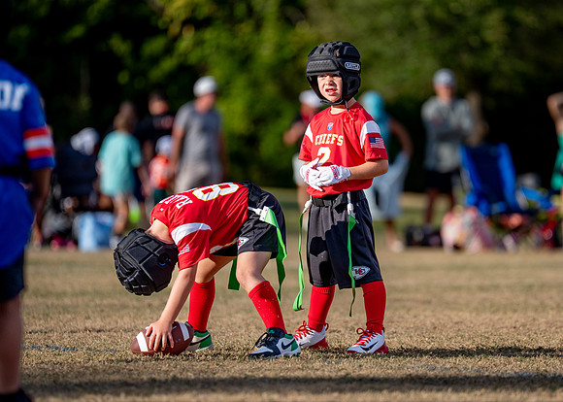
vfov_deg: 5.1
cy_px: 192
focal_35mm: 280
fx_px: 4476
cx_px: 344
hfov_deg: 7.2
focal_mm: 200
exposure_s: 1/4000
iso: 250
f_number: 2.8
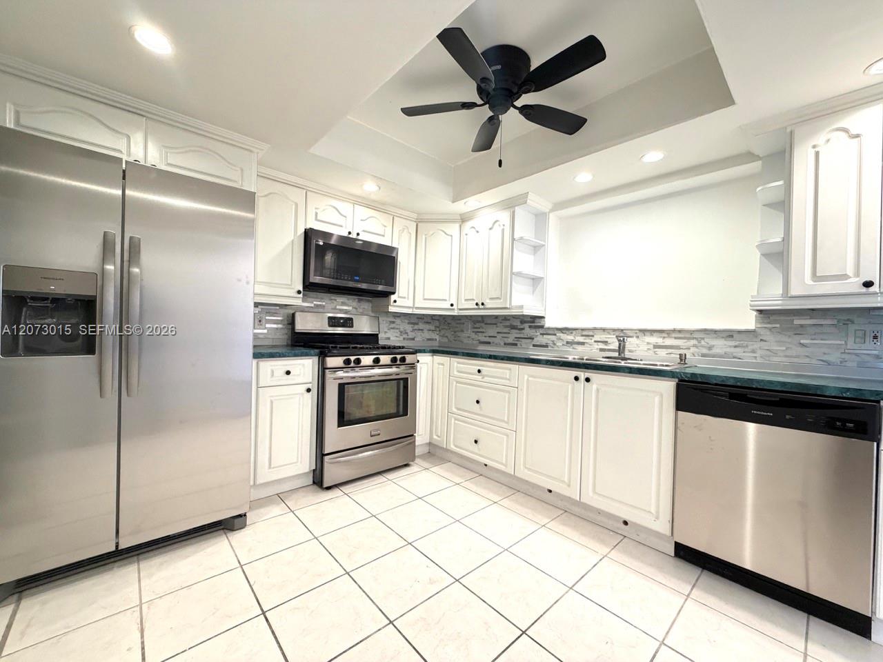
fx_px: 357
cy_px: 331
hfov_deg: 102.1
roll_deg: -0.7
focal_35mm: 14
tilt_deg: -0.1
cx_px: 442
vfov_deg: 85.7
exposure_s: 1/60
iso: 400
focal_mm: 2.22
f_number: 2.2
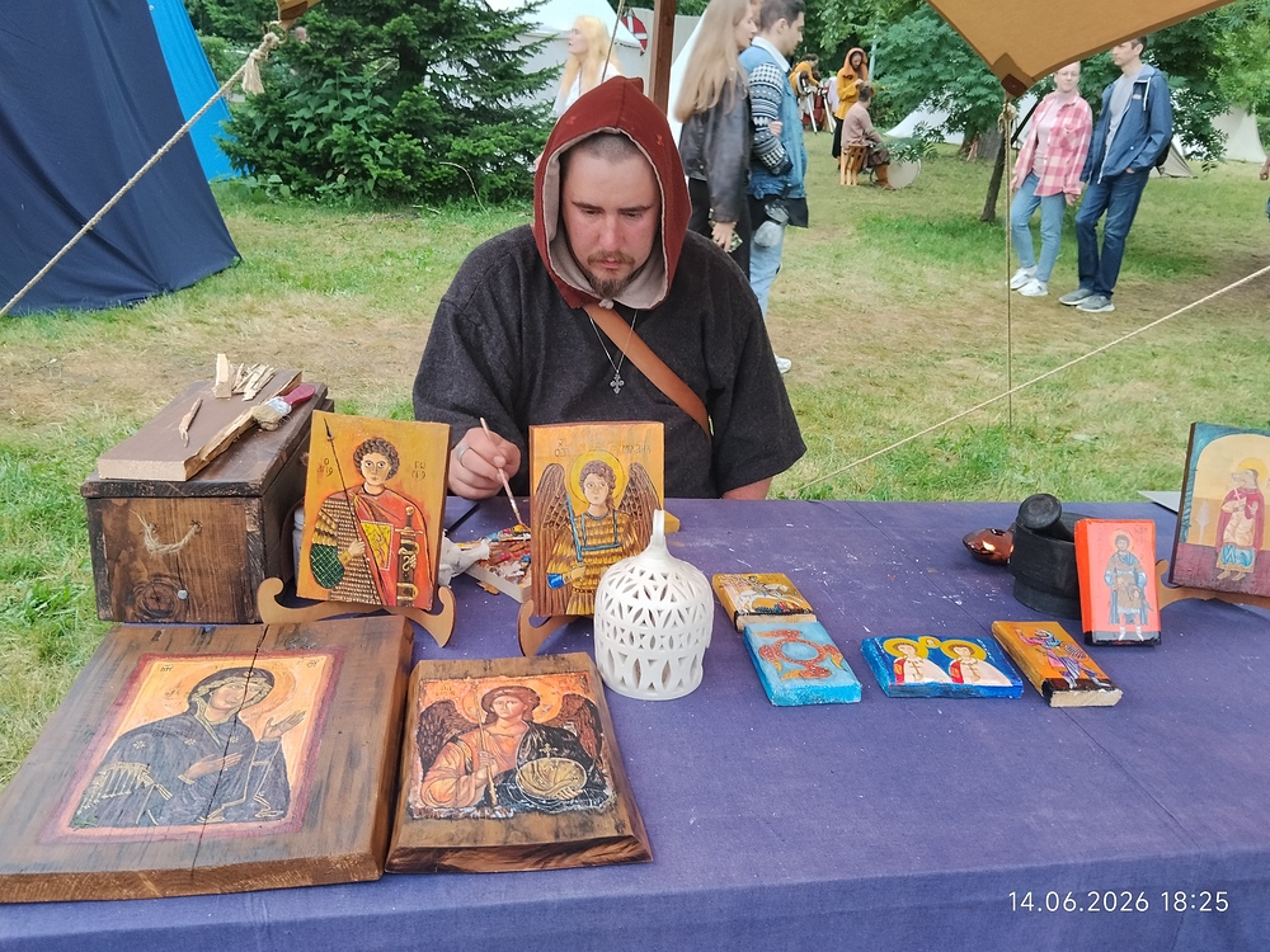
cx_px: 635
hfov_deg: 61.7
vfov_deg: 48.2
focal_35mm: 29
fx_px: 1064
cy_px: 476
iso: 50
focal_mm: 3.96
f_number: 1.8
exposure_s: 1/107
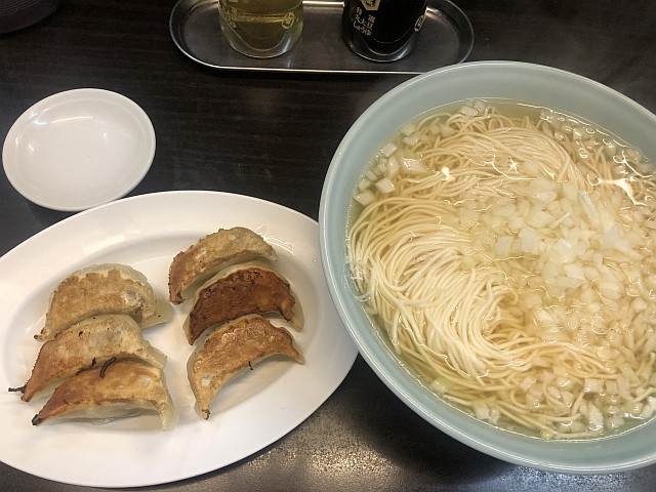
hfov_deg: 63.4
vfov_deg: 49.7
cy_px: 246
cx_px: 328
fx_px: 531
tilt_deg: -64.2
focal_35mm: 28
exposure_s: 1/33
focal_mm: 4
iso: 40
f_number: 1.8
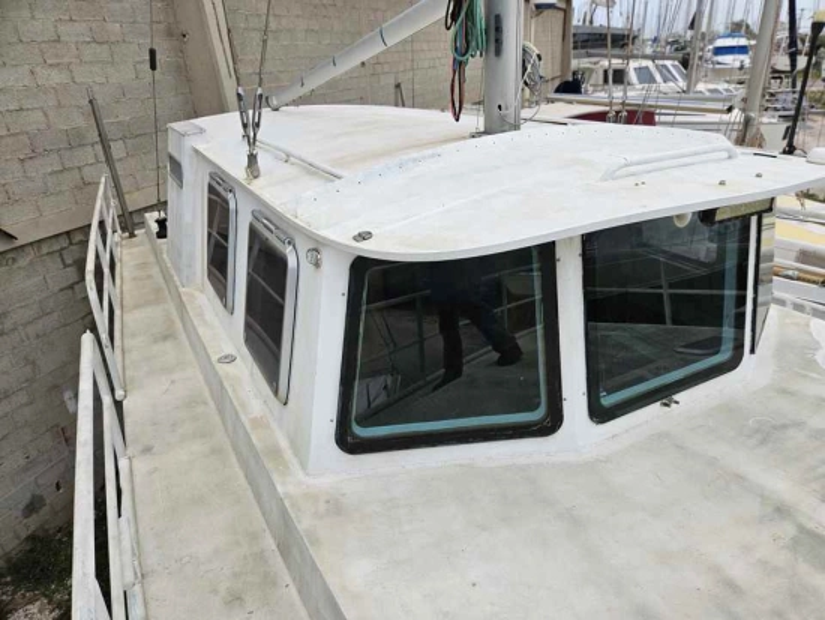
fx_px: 548
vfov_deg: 58.9
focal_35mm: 23
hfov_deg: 73.9
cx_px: 412
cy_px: 310
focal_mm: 5.4
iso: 64
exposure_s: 1/2000
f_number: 1.8
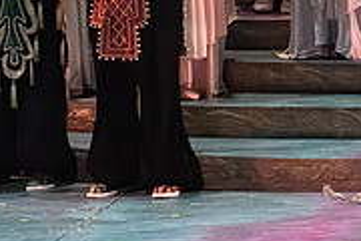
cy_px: -15
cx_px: 467
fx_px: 6467
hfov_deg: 3.2
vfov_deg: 2.1
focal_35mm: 645
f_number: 10
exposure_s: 1/1000
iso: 20000
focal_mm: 200
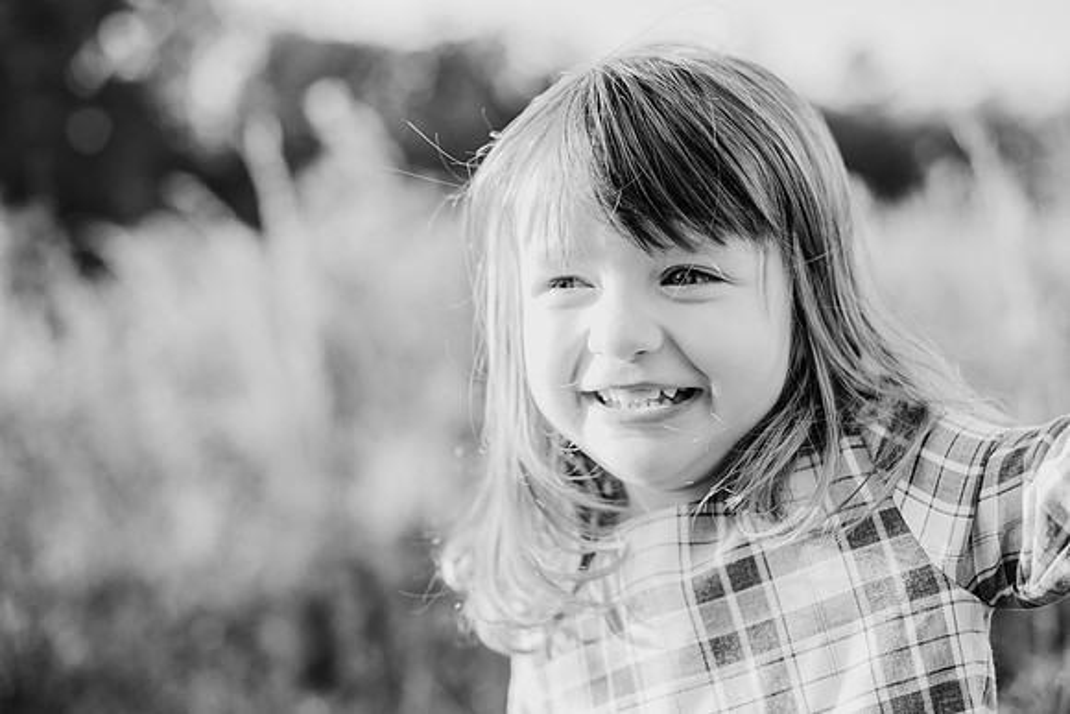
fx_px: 1486
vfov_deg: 27.0
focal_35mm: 50
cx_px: 535
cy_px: 357
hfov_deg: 39.6
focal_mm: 50
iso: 500
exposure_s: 1/1000
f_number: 2.8
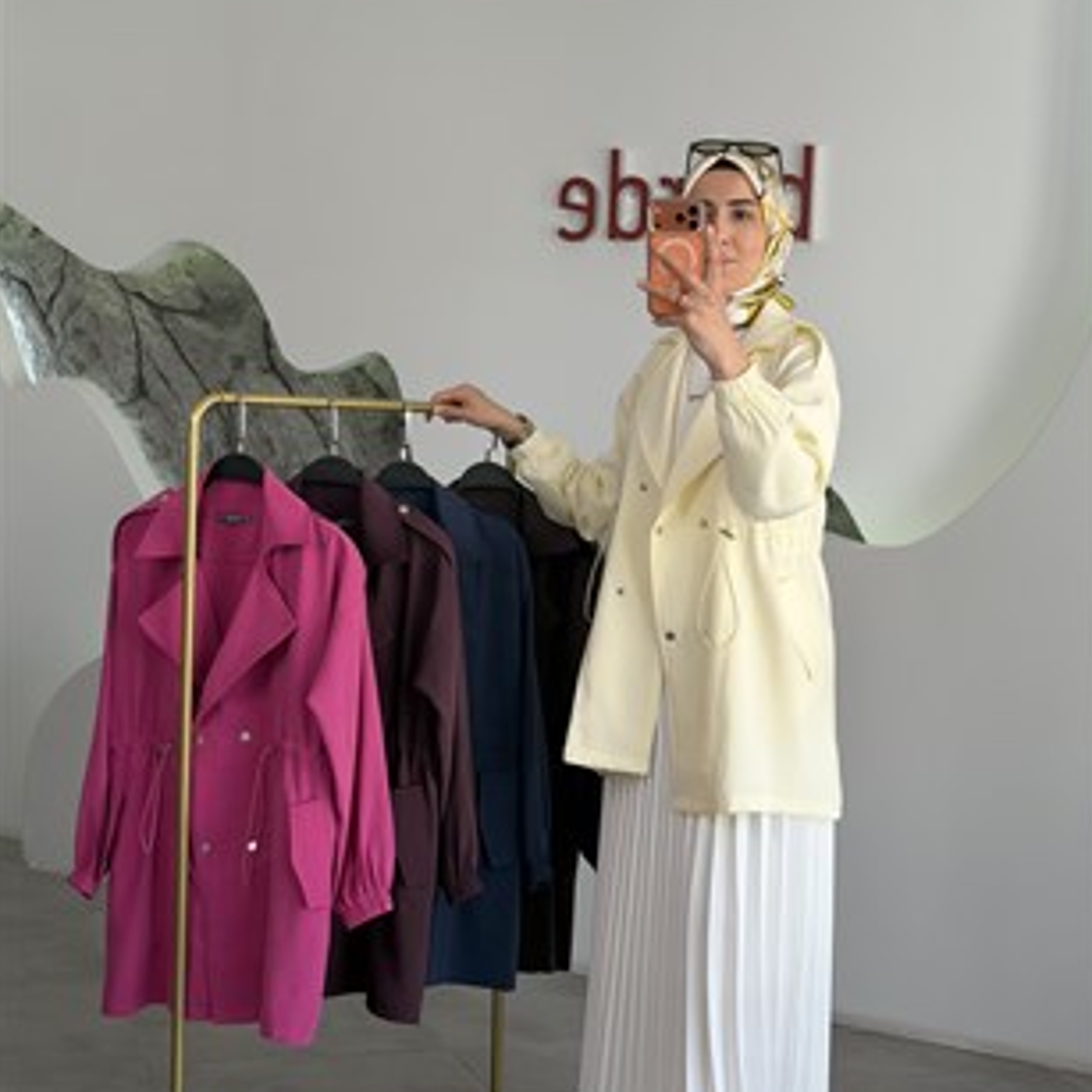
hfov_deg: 30.0
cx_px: 548
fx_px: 2034
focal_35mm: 57
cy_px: 567
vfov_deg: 30.0
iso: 64
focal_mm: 6.76
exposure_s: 1/364
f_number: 1.78
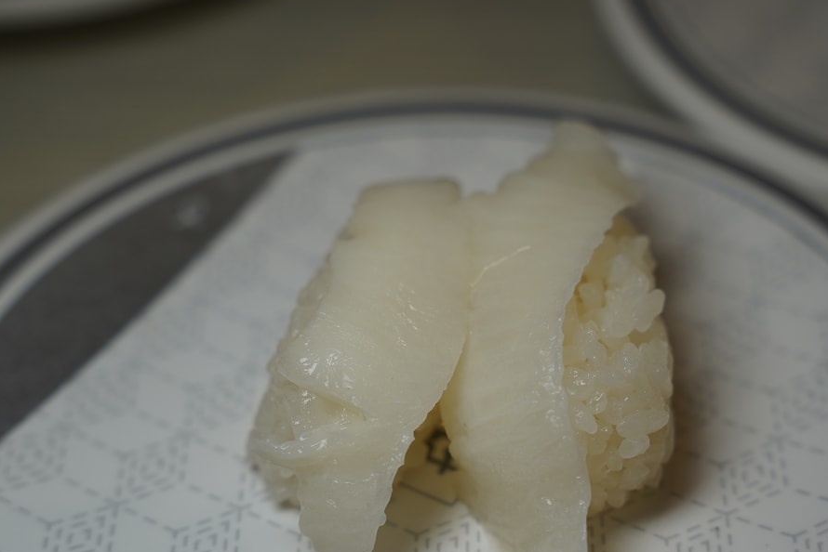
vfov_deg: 14.1
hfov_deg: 21.0
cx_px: 467
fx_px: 2232
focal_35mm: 97
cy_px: 349
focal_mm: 72
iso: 100
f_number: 5
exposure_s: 1/125
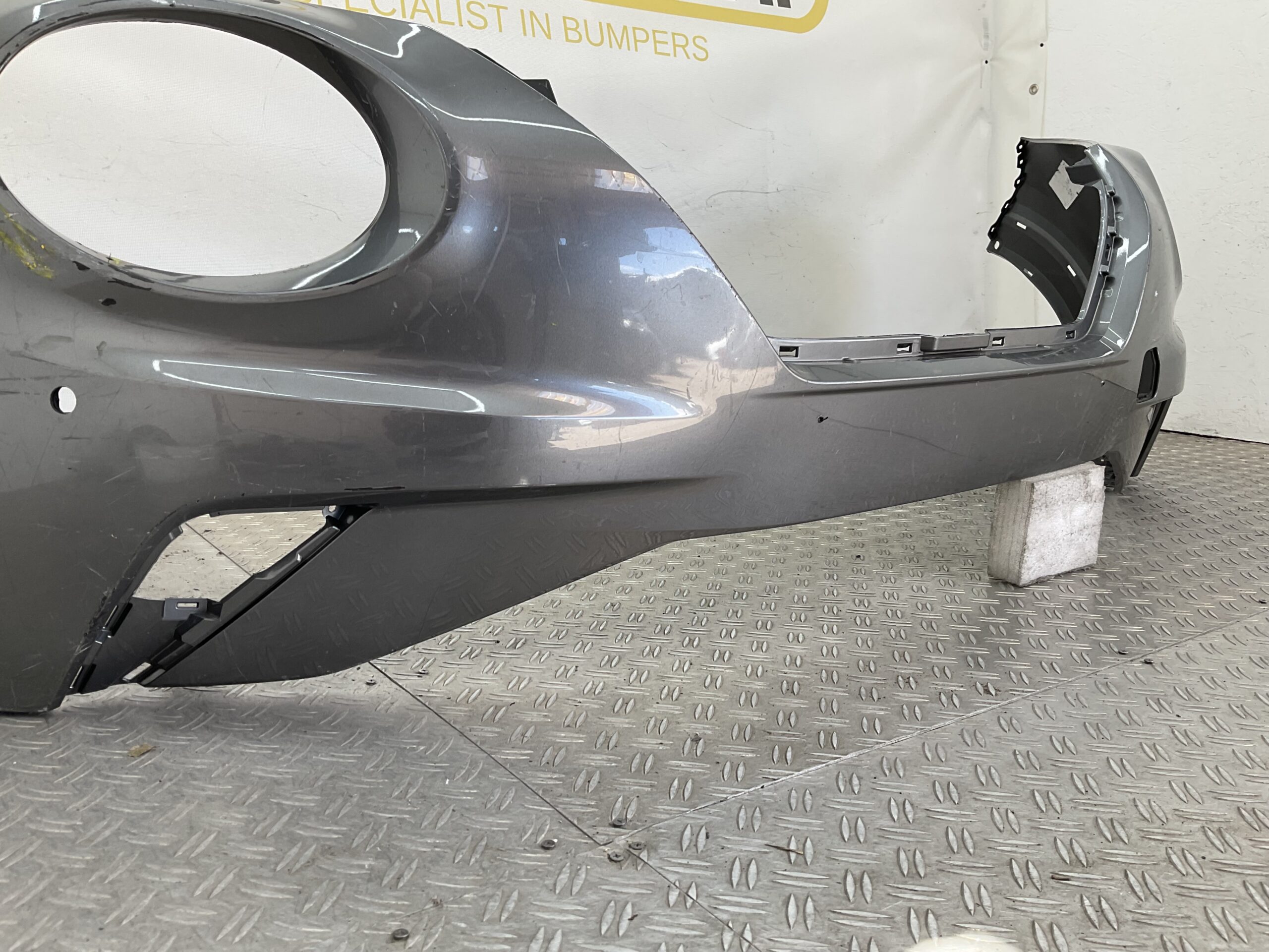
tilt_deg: -10.4
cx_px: 634
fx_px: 1063
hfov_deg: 61.7
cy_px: 476
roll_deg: -1.9
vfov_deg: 48.2
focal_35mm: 29
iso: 16
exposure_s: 1/114
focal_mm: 3
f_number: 1.8
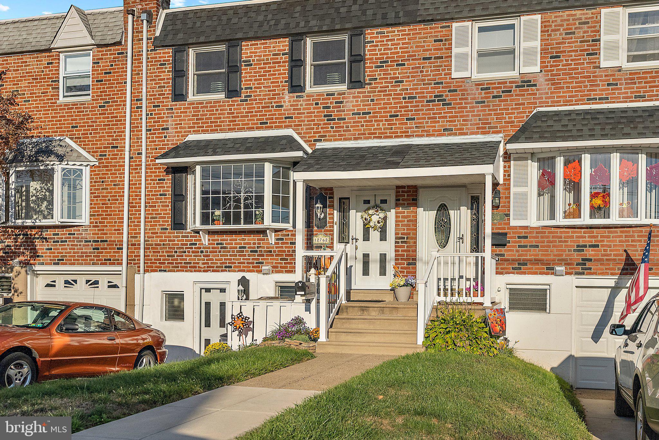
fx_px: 568
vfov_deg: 42.4
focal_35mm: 31
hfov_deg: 60.3
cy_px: 220
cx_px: 330
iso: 640
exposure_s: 1/800
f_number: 4.5
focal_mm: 31
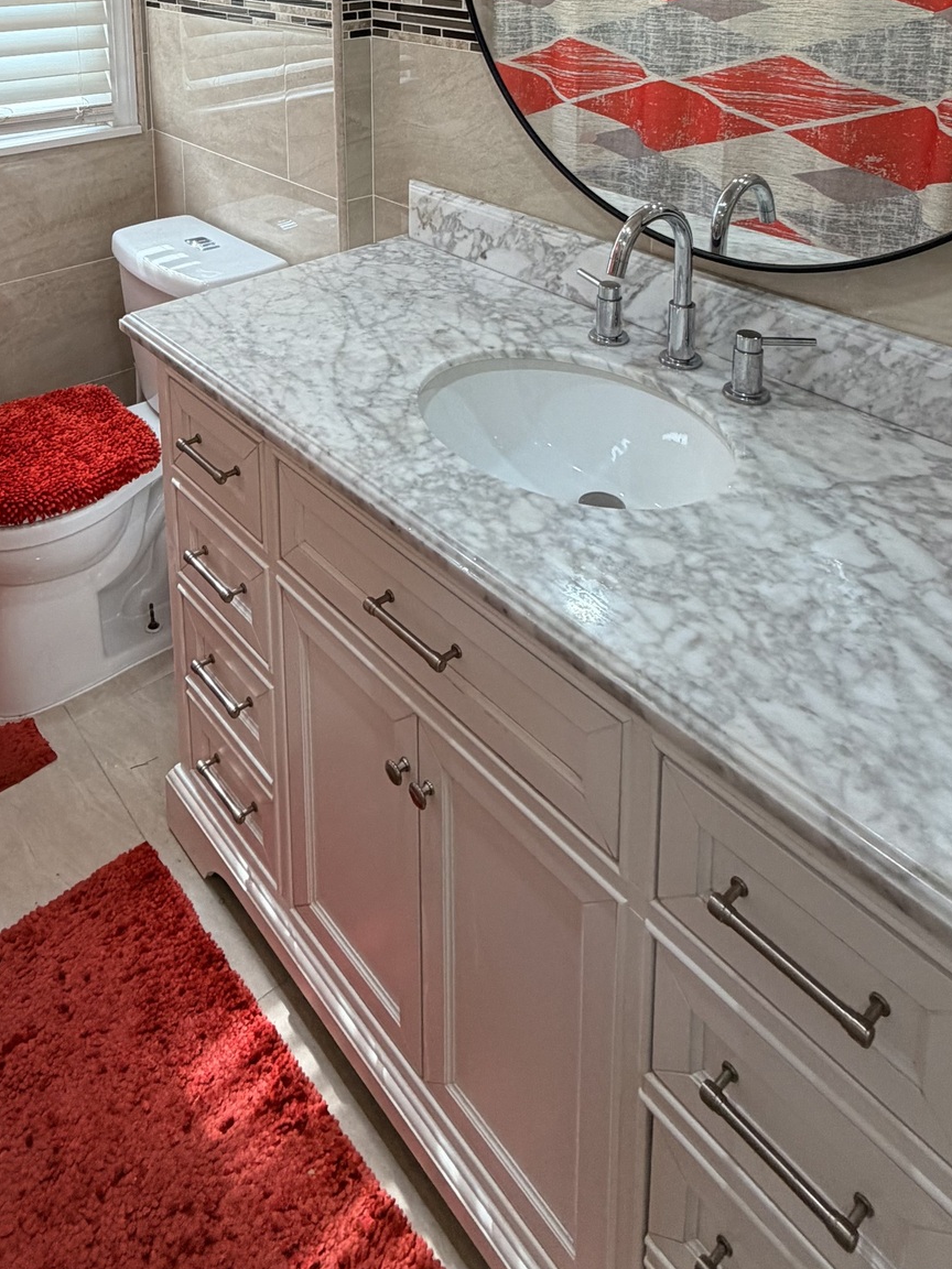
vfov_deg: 53.7
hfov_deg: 49.1
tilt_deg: -9.8
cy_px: 80
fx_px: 1027
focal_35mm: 28
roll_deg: +1.5
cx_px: 333
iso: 125
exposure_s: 1/120
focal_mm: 2.22
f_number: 2.2
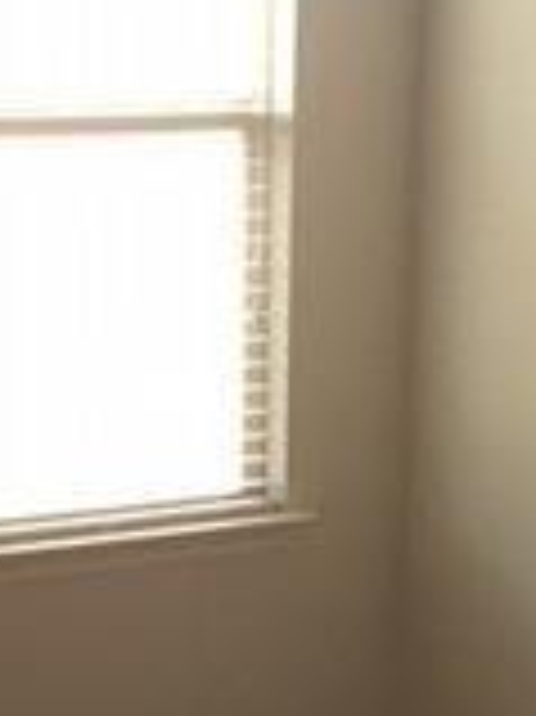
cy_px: 1382
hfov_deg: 10.5
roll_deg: +0.0
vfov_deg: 12.6
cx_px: 72
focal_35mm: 140
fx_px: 2894
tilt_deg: -26.6
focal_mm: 4.15
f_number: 2.2
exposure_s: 1/30
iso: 32
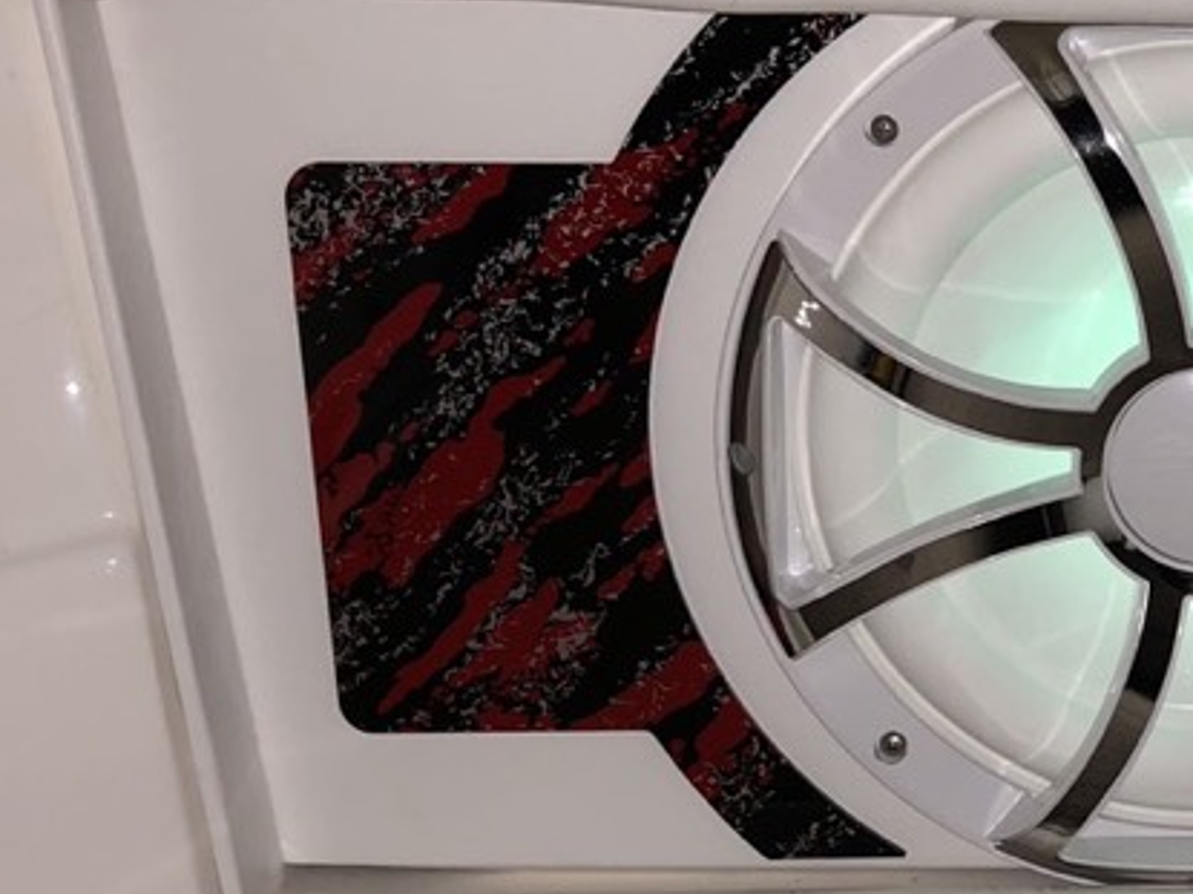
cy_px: 607
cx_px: 1354
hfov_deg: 22.6
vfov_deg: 18.1
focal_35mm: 81
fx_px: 2791
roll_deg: -0.5
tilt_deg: -21.8
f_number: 1.8
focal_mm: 4
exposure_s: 1/30
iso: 40
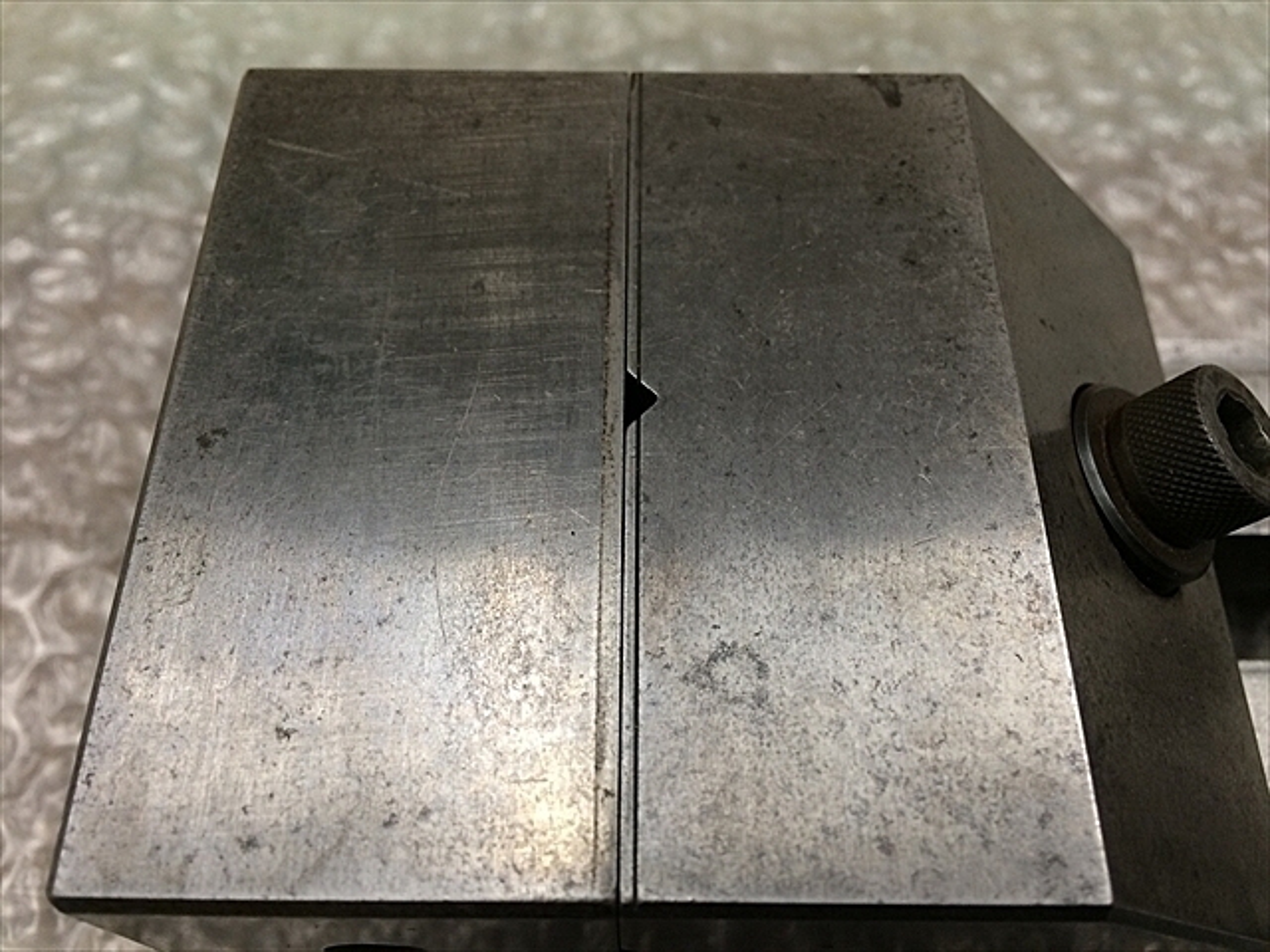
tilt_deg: -62.6
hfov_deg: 61.7
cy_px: 476
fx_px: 1064
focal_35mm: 29
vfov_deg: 48.2
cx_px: 635
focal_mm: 4.15
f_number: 2.2
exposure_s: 1/30
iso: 80
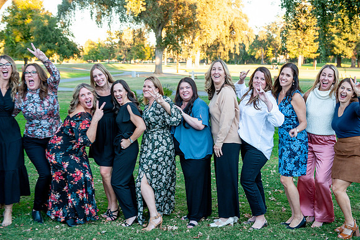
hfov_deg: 41.1
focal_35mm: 48
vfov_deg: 28.0
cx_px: 180
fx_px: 480
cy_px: 120
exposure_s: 1/125
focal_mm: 48
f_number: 4
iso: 320
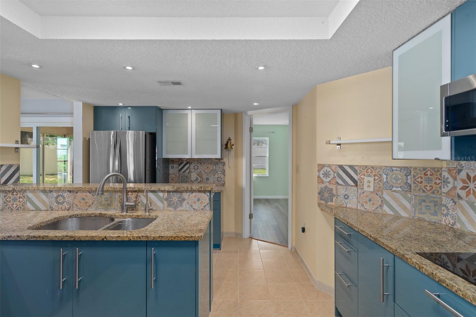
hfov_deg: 93.3
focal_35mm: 17
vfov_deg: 70.4
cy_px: 158
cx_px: 238
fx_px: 225
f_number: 8
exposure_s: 1/4
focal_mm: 17
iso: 320
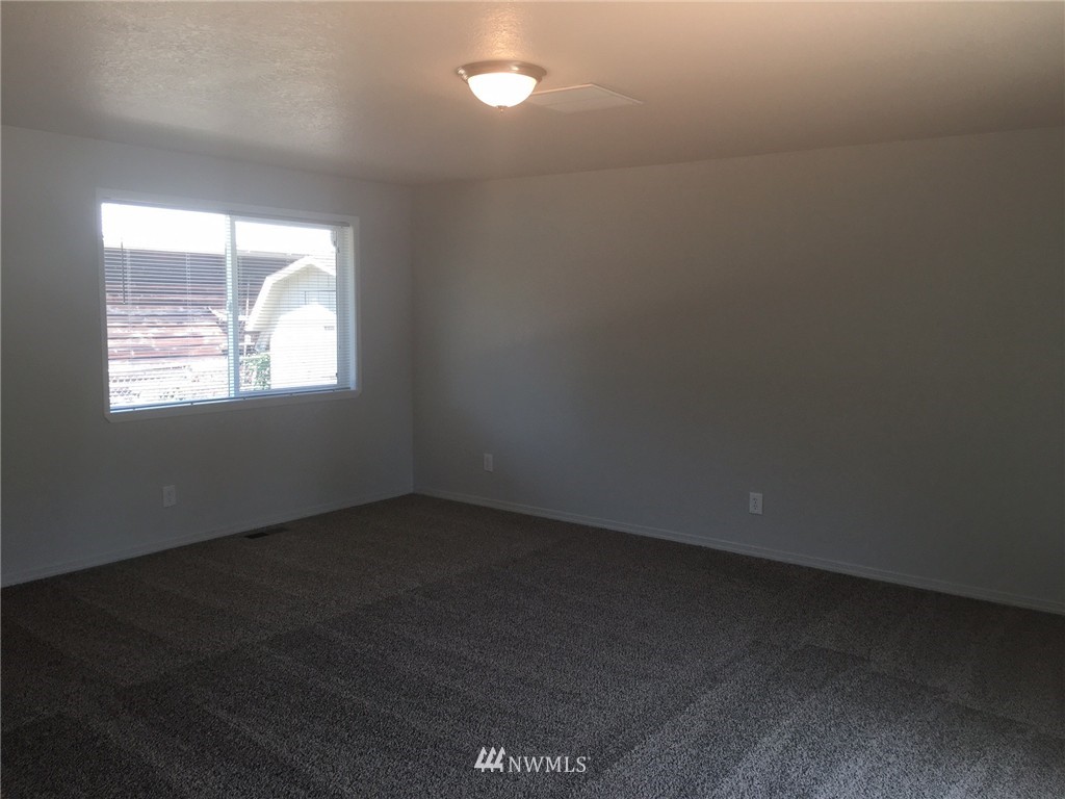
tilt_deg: -6.1
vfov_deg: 48.2
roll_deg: -0.2
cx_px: 532
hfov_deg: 61.7
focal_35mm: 29
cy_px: 400
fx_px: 892
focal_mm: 4.15
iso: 25
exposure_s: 1/60
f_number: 2.2
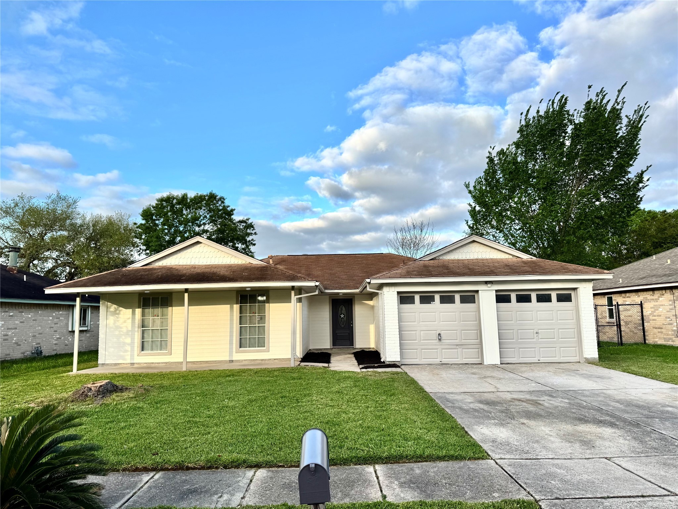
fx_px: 470
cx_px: 339
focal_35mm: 24
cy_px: 254
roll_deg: +1.3
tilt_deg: +7.1
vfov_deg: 56.8
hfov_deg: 71.6
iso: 80
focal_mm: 6.76
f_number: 1.78
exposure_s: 1/2041
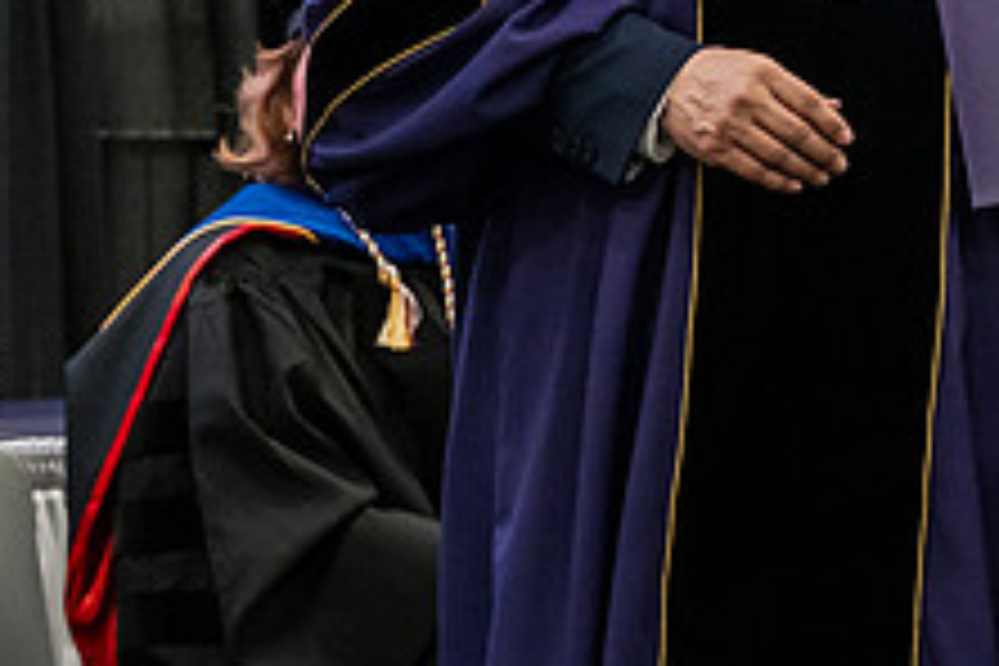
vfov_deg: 6.1
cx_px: 918
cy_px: -169
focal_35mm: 225
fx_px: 6243
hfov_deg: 9.1
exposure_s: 1/250
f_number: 5
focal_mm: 86
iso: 6400
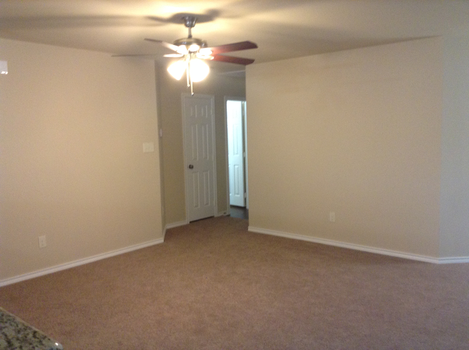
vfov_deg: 42.8
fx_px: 446
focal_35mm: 33
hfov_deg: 55.4
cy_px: 175
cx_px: 234
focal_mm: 3.3
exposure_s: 1/24
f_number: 2.4
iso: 125
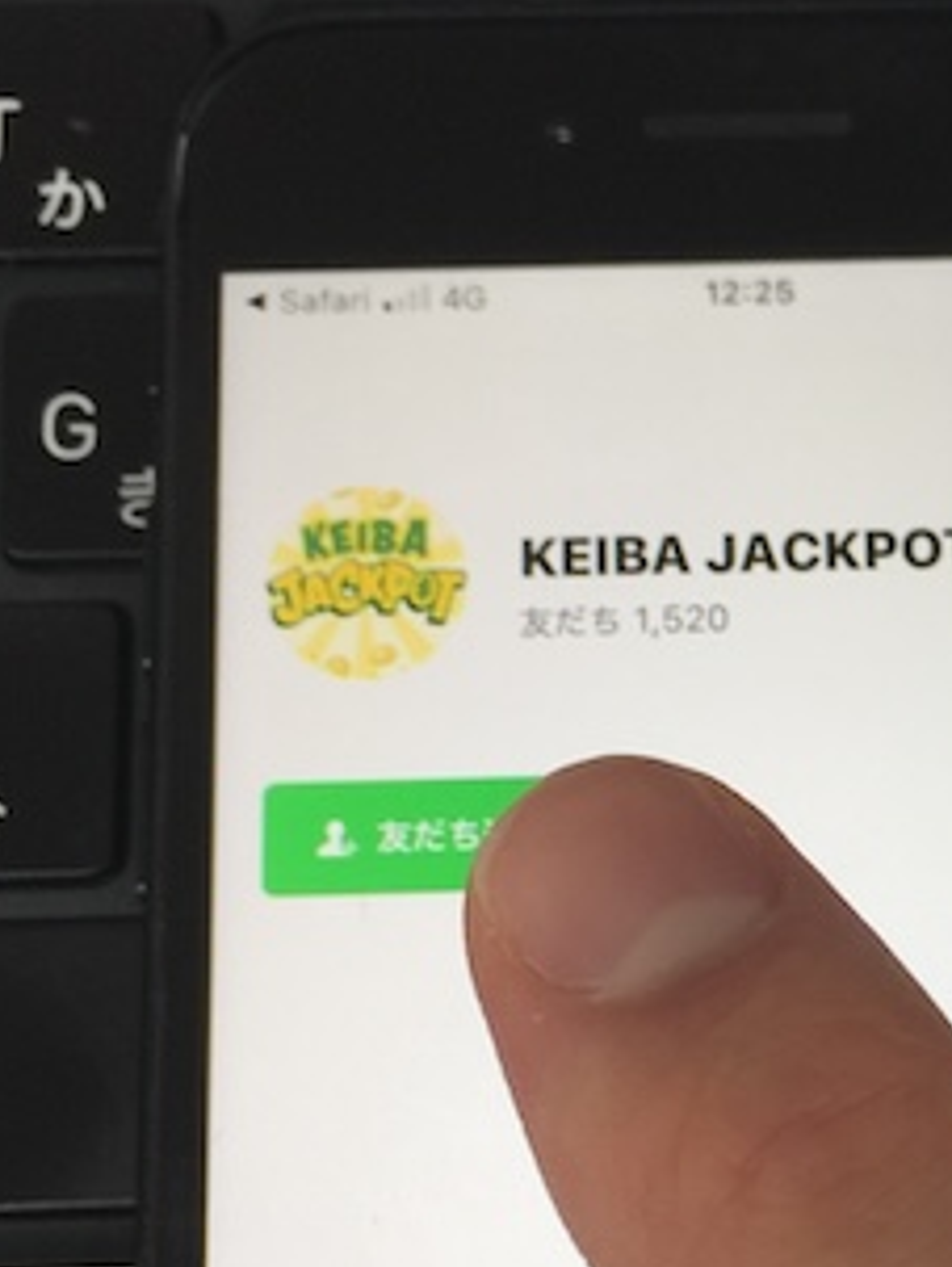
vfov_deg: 30.0
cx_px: 856
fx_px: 2344
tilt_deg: -68.6
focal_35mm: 64
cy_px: 879
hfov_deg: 22.4
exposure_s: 1/40
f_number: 2.2
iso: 32
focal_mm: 4.15
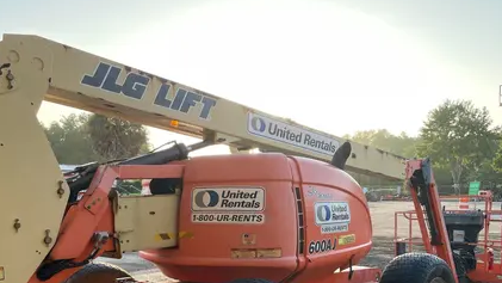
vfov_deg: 31.0
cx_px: 249
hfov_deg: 54.0
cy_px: 238
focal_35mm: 37
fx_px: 493
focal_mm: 4.2
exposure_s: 1/493
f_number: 1.6
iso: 32
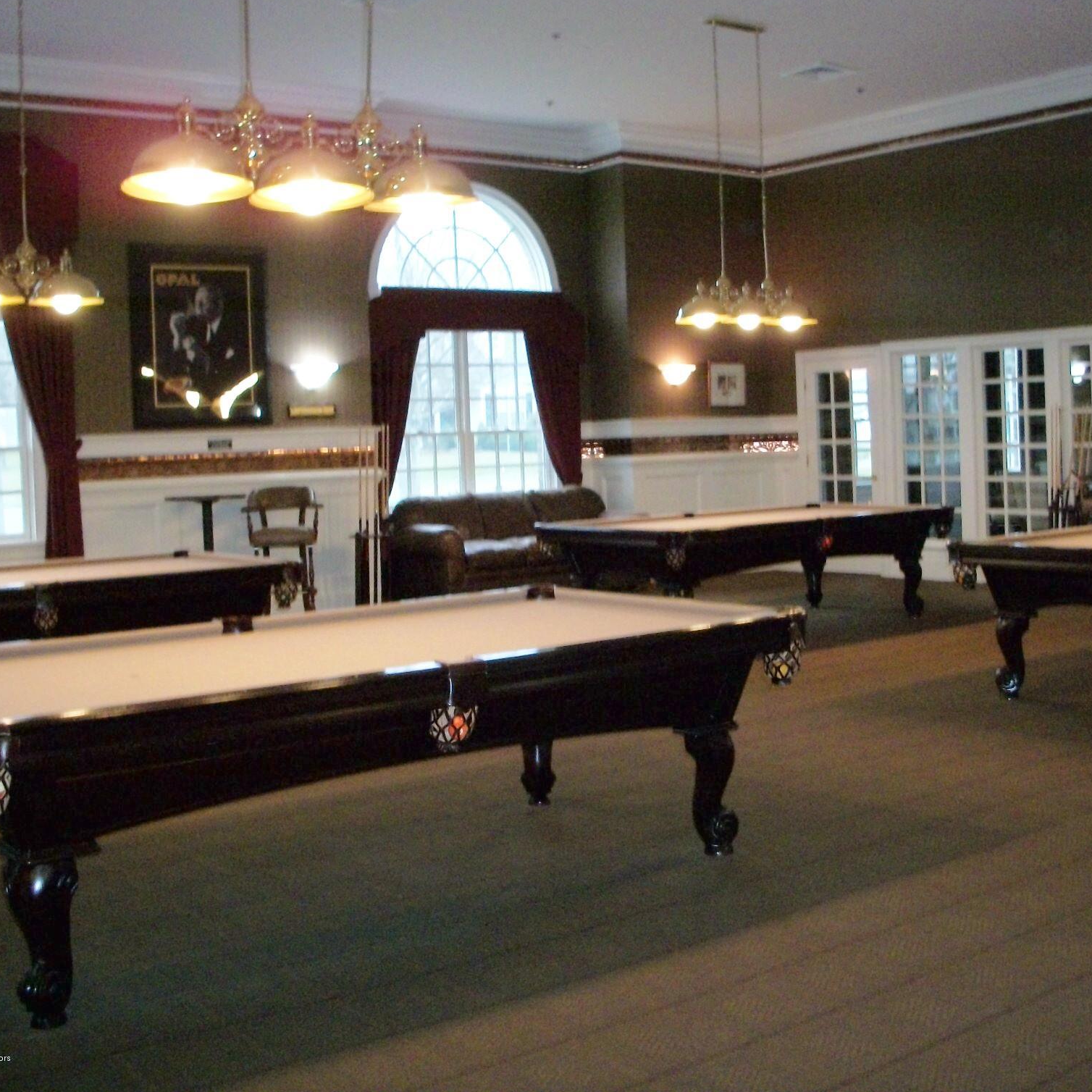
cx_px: 576
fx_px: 1499
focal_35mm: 42
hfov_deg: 40.0
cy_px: 538
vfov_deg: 40.0
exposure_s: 1/30
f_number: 3.1
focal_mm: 6.3
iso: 250
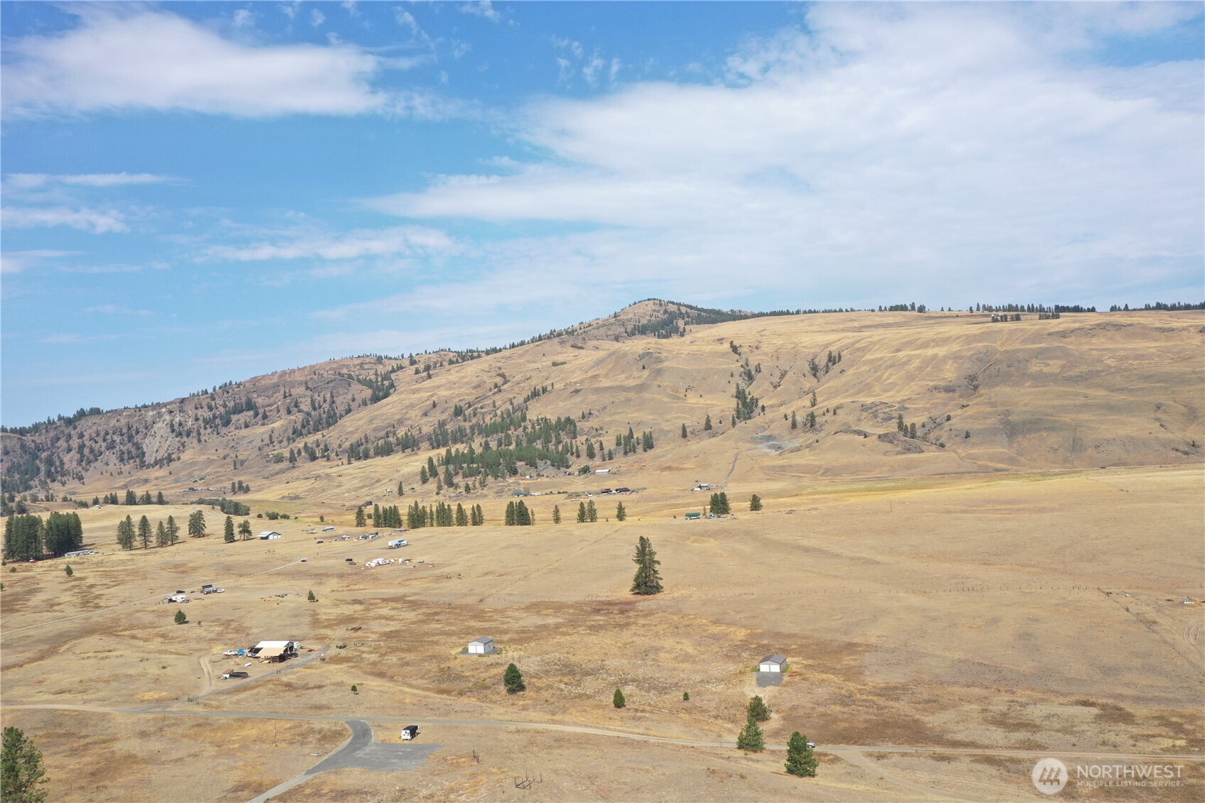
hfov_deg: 65.5
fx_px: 937
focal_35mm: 28
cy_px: 402
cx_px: 602
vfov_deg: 46.4
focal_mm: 10.26
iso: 100
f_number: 5.6
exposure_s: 1/400
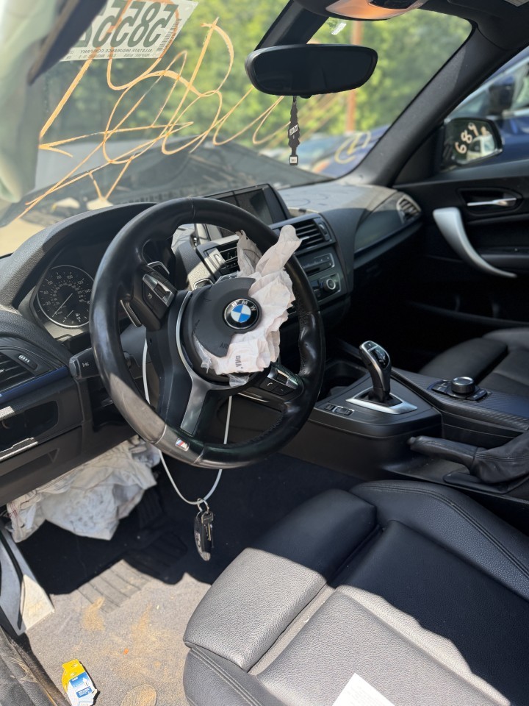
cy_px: 353
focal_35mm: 24
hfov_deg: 56.8
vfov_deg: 71.6
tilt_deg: -21.0
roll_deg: -2.2
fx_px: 489
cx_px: 264
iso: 100
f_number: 1.78
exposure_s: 1/589
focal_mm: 6.76
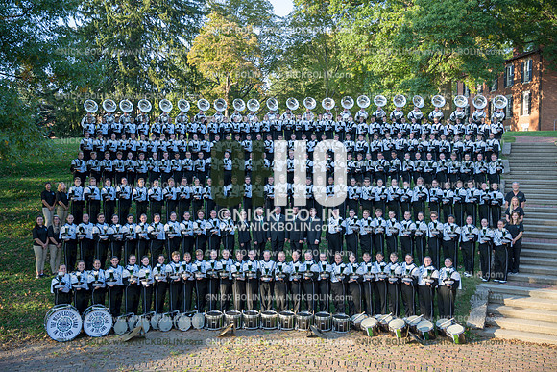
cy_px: 186
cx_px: 278
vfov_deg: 38.4
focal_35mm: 34
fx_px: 534
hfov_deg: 55.1
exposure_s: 1/125
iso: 125
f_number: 4
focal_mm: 34.5
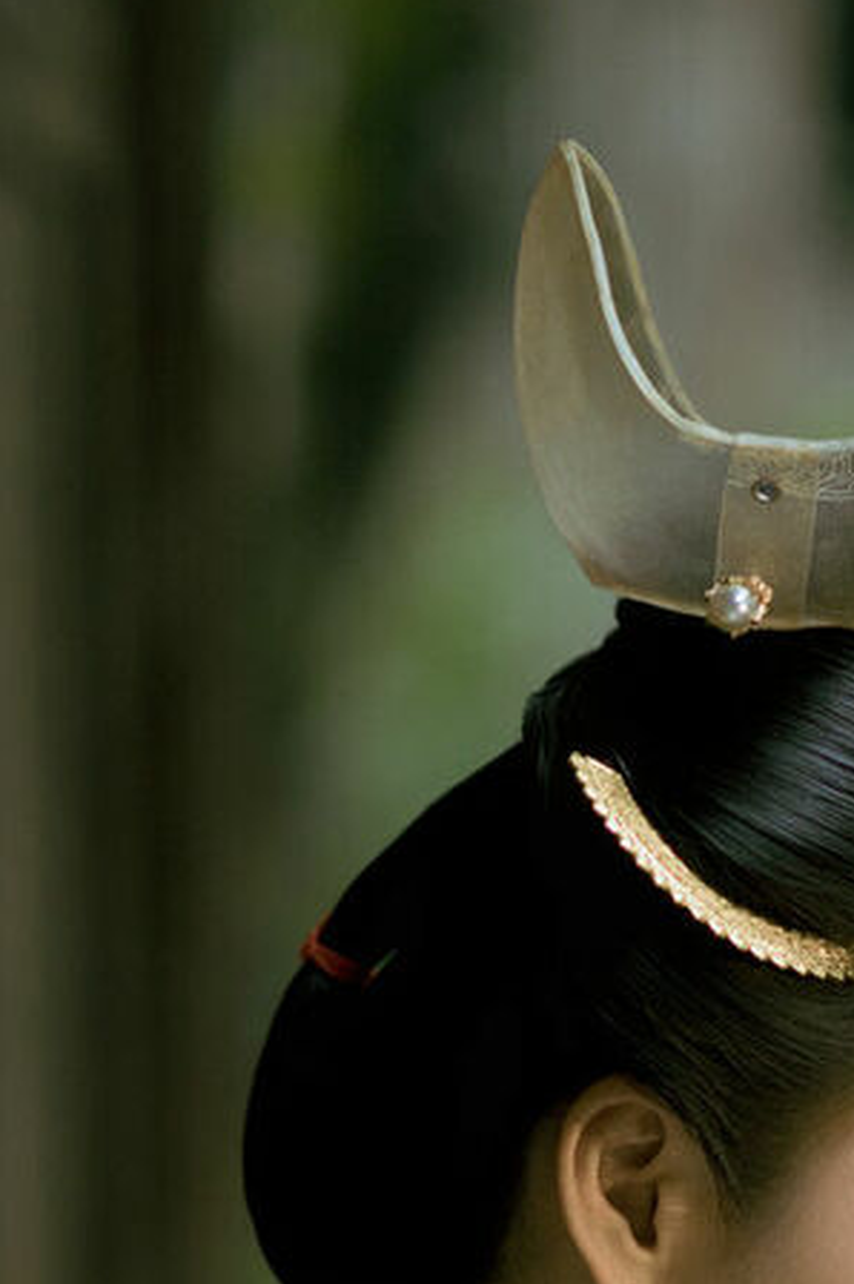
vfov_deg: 6.8
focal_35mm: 299
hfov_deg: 4.6
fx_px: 10655
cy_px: 2105
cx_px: 742
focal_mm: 85
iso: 800
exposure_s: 1/200
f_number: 2
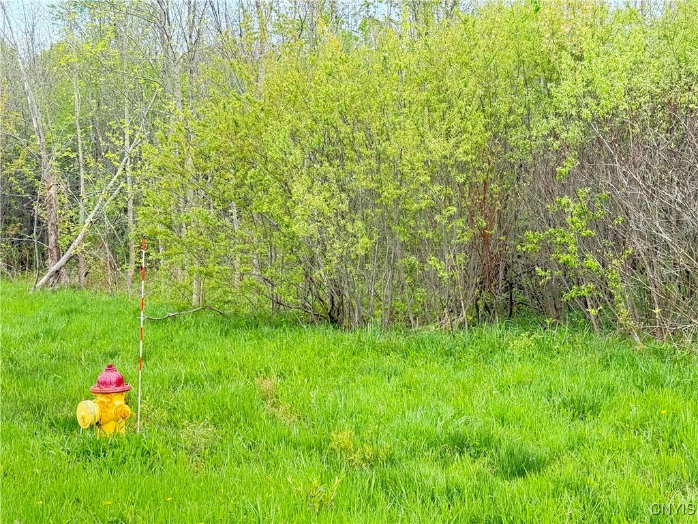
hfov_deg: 39.7
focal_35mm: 48
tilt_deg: -1.3
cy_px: 262
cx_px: 349
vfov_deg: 30.3
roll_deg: -0.1
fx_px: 968
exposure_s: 1/606
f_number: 1.78
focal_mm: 6.76
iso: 100
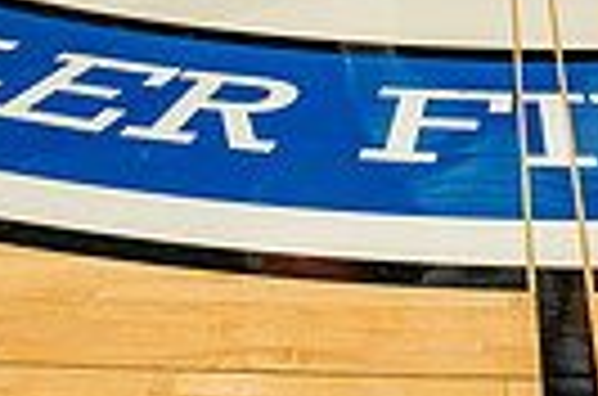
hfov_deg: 21.4
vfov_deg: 12.0
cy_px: -500
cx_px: 432
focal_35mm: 95
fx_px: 1574
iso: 640
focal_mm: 28
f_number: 5.6
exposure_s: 1/250
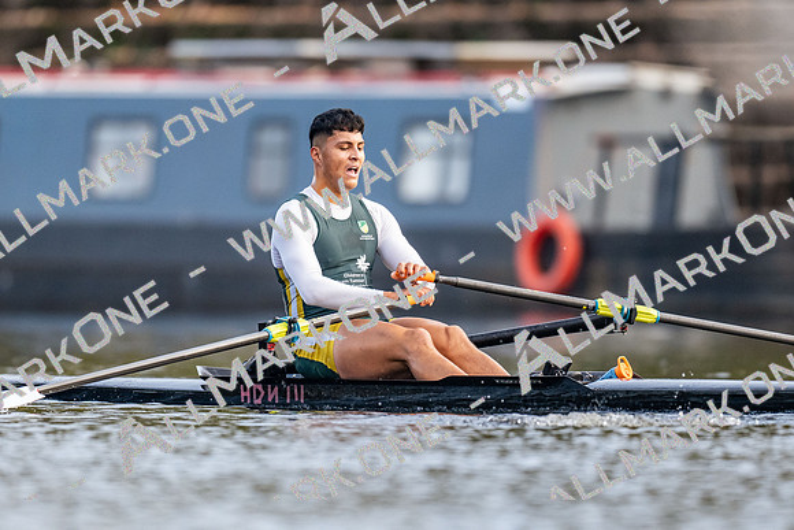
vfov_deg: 1.5
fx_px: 19864
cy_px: 265
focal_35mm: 900
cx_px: 397
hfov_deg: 2.3
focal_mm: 600
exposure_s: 1/2500
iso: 1800
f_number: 4
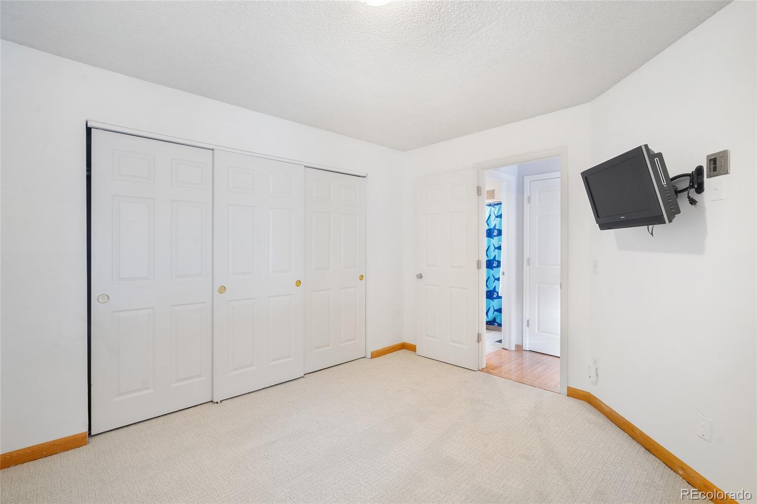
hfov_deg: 96.7
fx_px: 336
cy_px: 252
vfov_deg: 73.7
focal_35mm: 16
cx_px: 378
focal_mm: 16
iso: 400
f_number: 8
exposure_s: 1
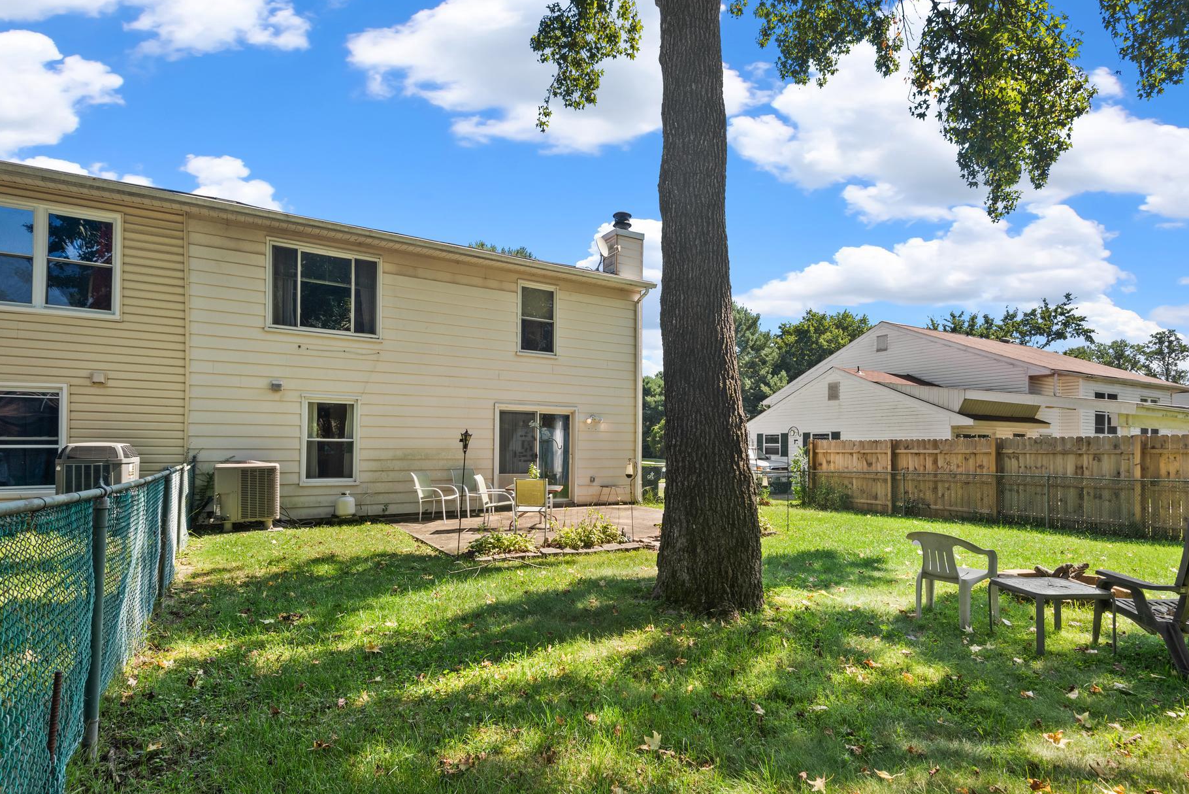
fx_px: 595
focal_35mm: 18
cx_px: 624
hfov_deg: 89.9
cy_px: 441
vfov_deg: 67.2
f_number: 8
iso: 200
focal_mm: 16
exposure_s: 1/200
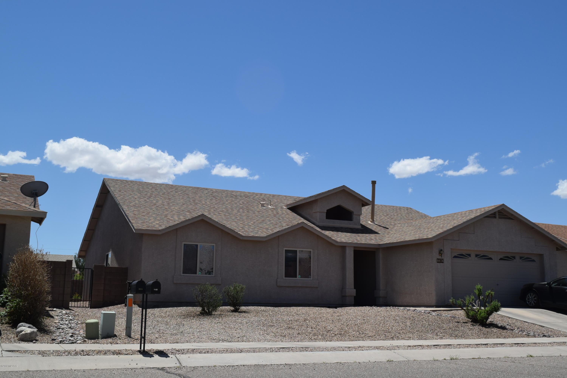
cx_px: 284
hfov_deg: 49.5
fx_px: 614
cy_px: 189
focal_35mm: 39
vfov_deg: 34.2
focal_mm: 26
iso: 200
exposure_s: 1/500
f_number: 11
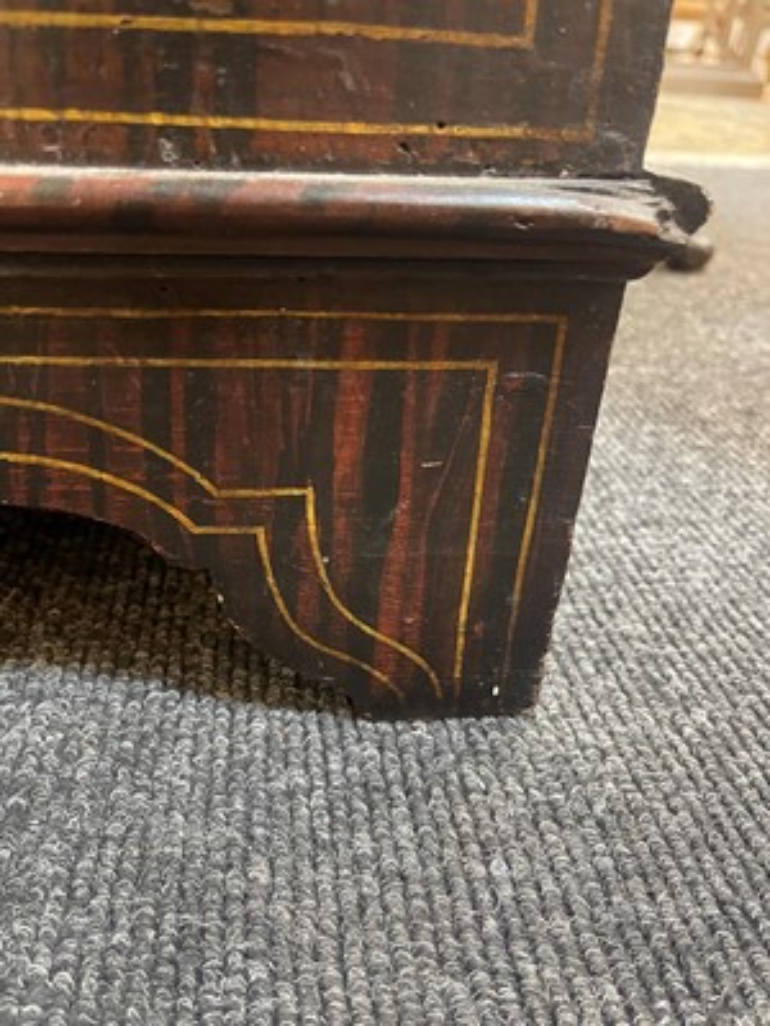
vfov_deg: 67.3
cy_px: 513
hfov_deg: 53.1
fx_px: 771
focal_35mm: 26
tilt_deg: -30.6
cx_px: 385
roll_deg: -1.1
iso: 500
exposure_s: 1/33
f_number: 1.6
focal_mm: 5.1
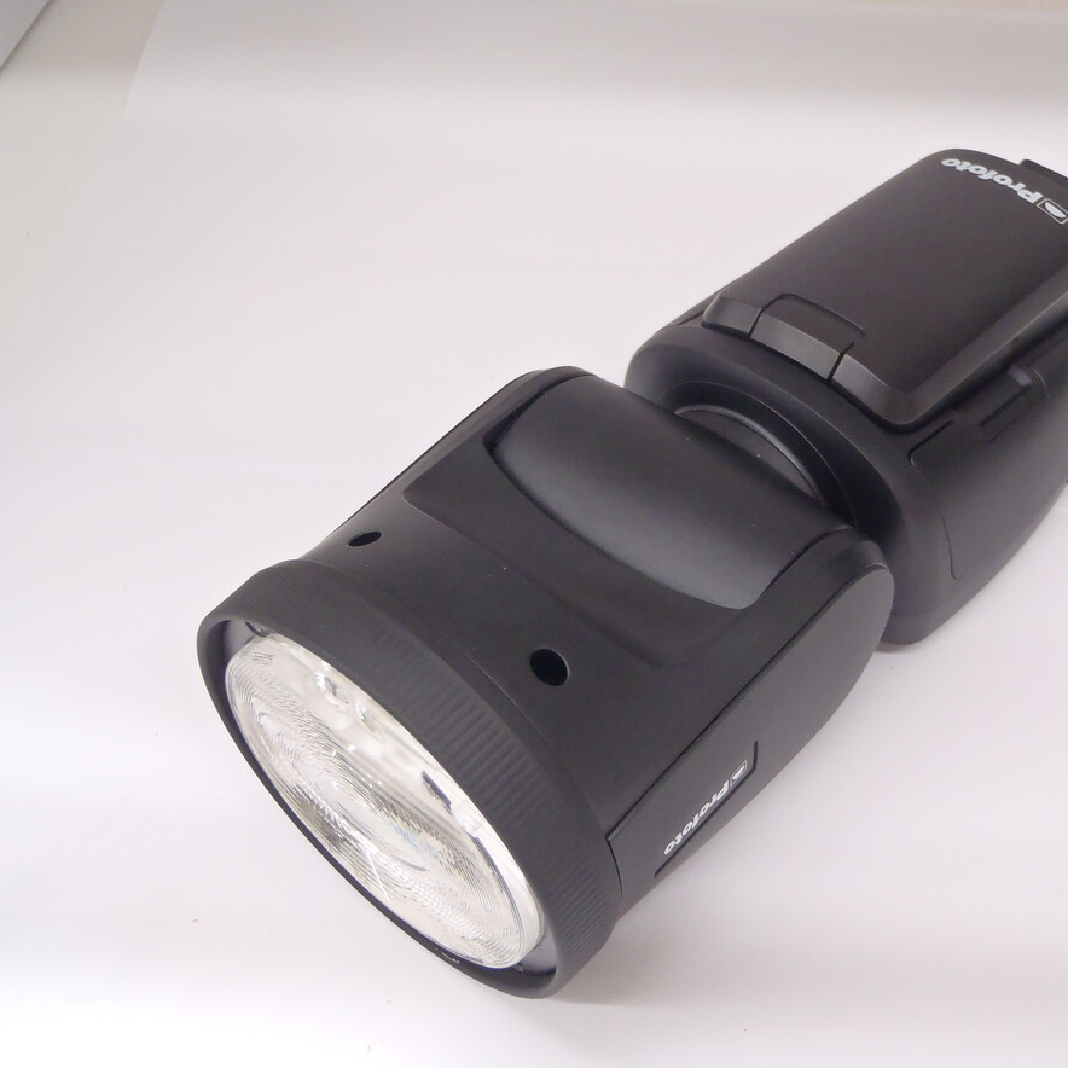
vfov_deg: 35.4
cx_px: 692
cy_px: 541
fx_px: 1675
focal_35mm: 48
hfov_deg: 35.1
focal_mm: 7.28
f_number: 4.7
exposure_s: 1/20
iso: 200
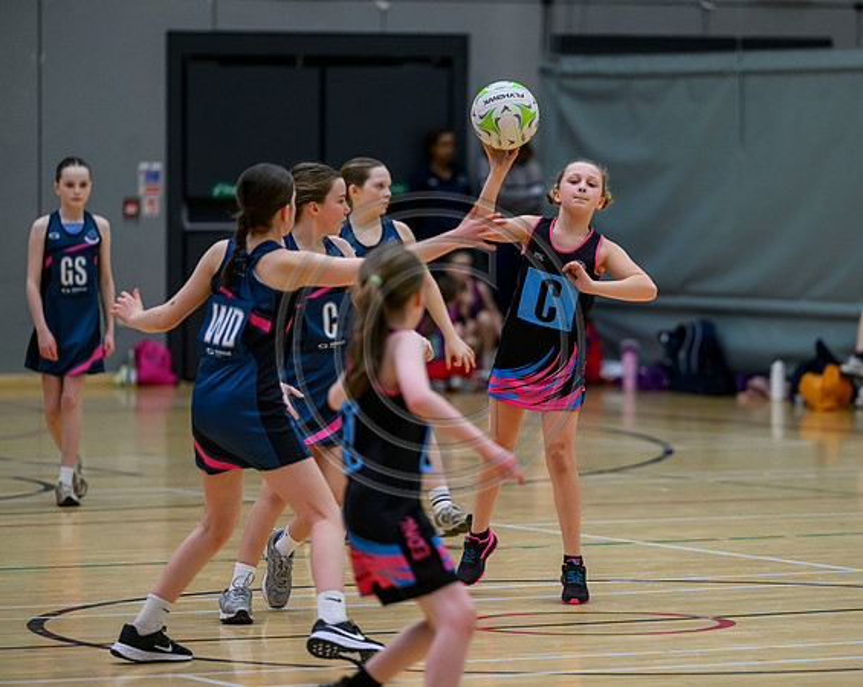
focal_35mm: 222
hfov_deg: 8.7
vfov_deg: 7.0
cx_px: 521
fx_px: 5653
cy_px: 344
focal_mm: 195
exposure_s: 1/2000
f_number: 3.2
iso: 3200
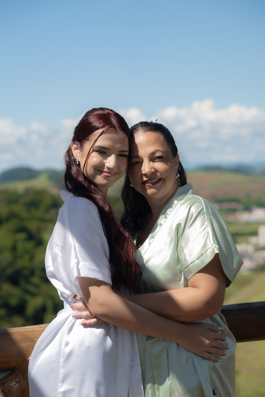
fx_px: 927
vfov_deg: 24.2
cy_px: 198
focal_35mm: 84
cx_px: 132
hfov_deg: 16.3
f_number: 2.5
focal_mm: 56
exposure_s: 1/3200
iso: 160
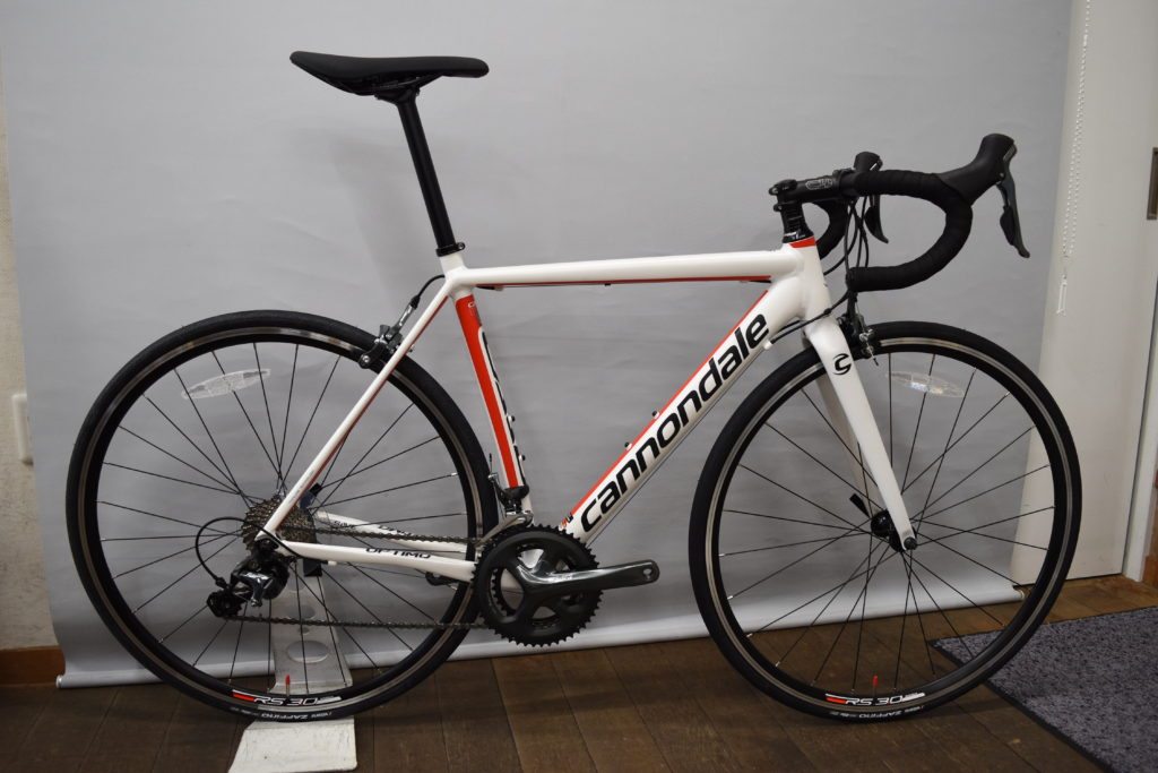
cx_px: 579
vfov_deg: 47.9
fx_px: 869
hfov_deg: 67.4
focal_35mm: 27
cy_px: 386
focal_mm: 18
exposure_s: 1/100
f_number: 4.5
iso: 640
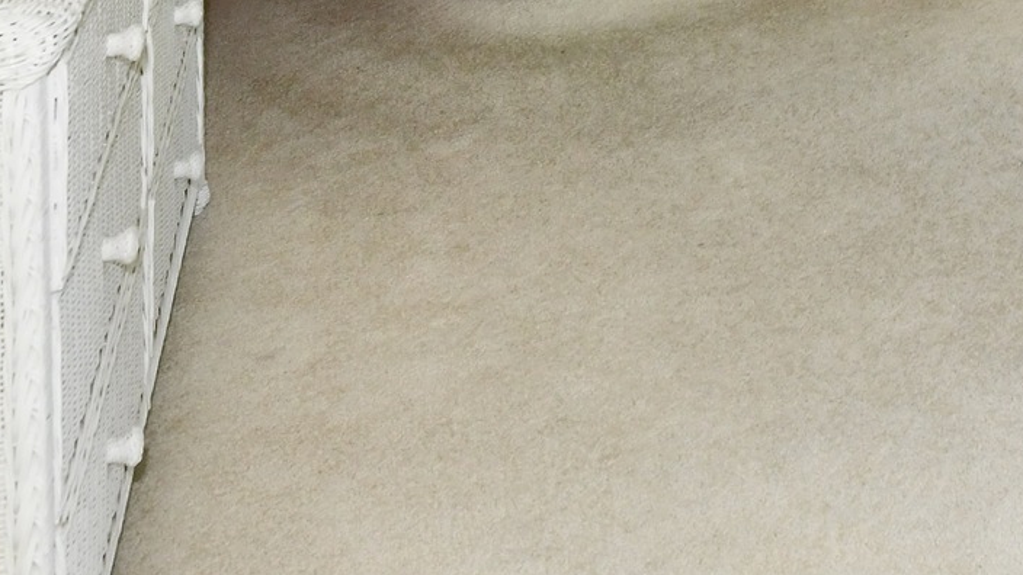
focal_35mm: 64
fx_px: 1736
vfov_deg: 14.3
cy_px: -700
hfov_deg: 27.6
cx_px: 1312
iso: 640
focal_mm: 14
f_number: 6.3
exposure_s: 1/60
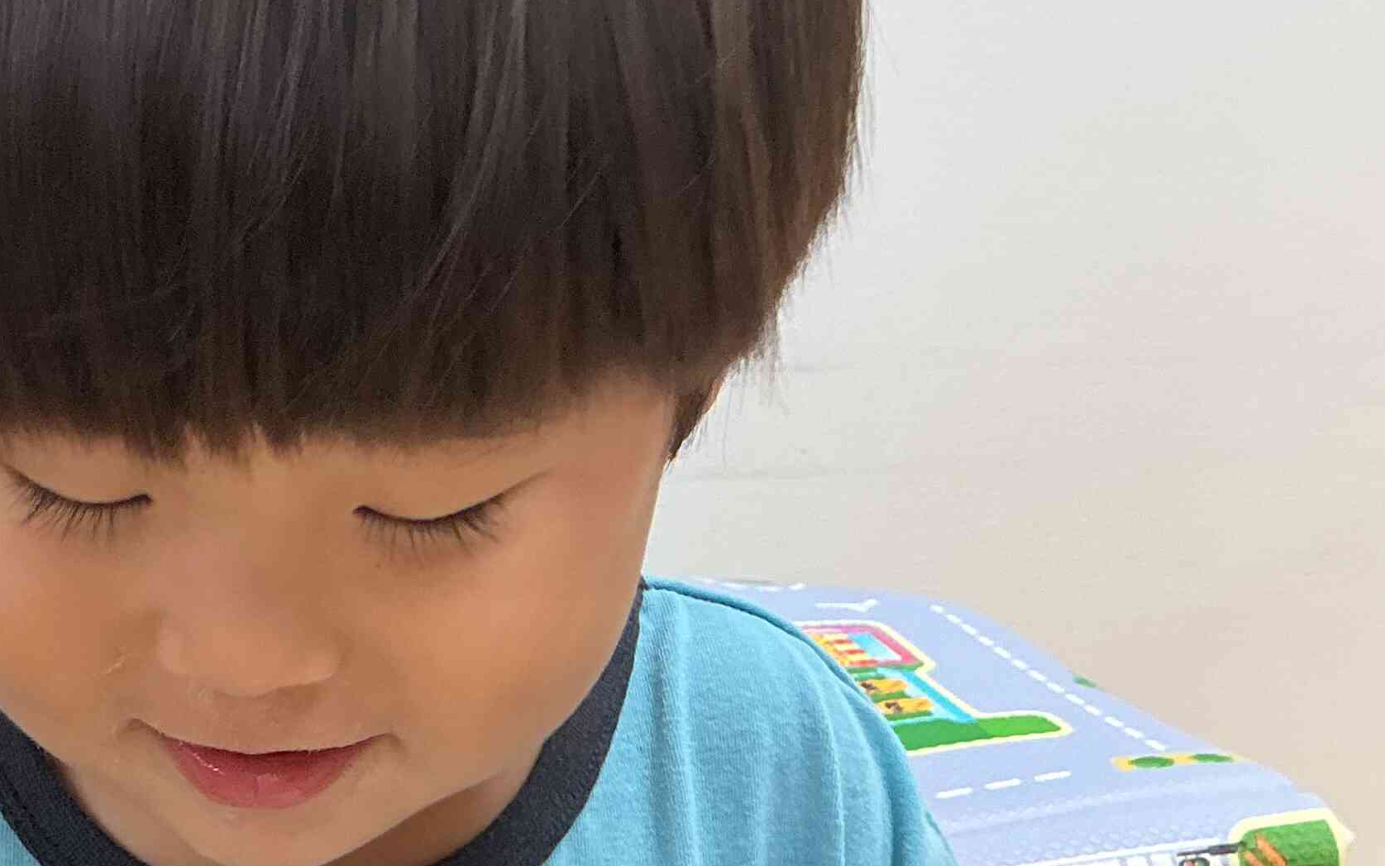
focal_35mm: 74
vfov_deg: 16.9
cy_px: 1024
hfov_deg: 27.0
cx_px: 186
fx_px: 2793
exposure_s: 1/120
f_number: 1.8
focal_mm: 3
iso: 64
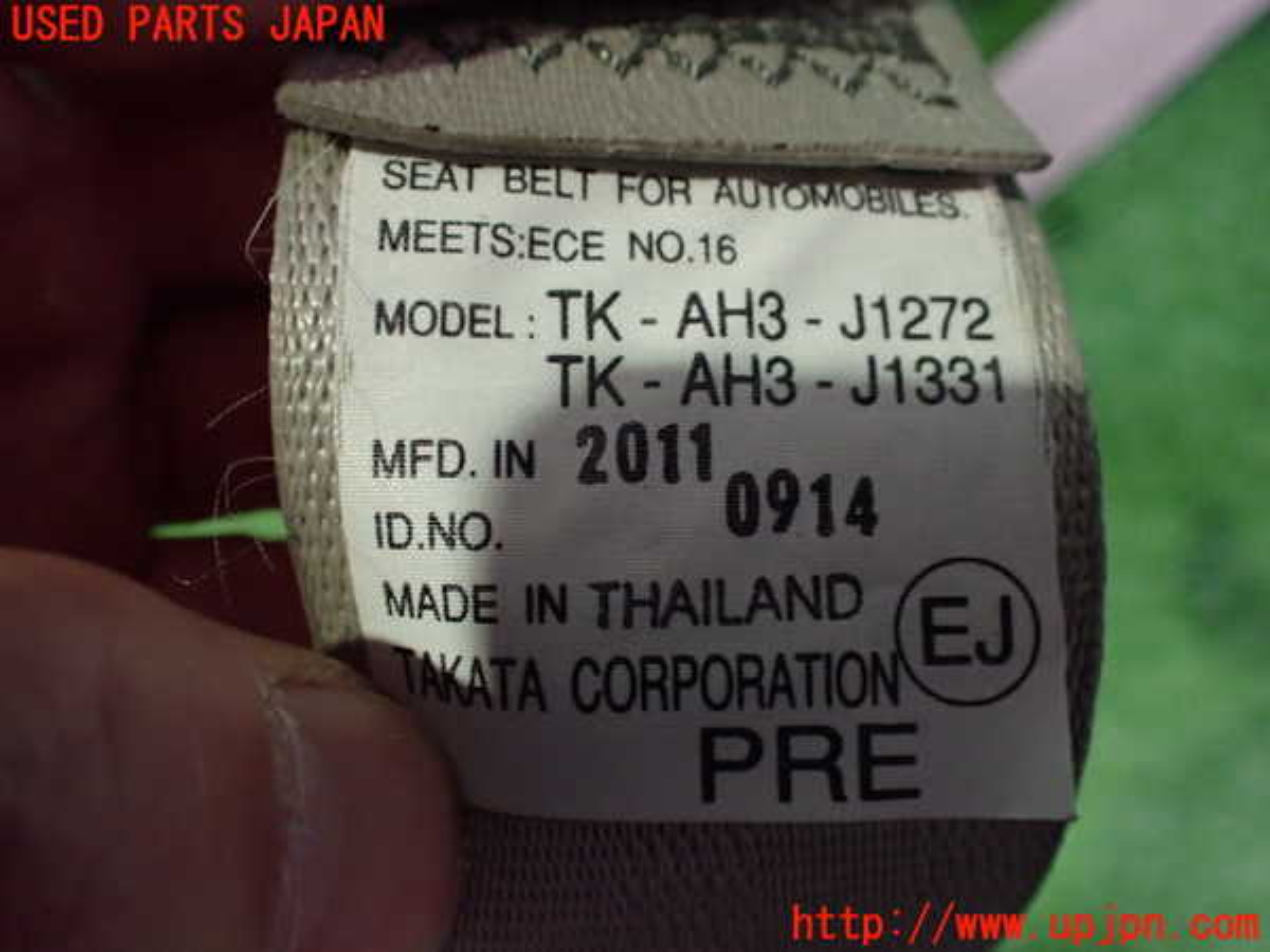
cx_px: 635
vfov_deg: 46.8
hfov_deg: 60.0
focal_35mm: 30
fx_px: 1101
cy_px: 476
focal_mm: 5.4
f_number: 2.3
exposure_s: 1/40
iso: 800
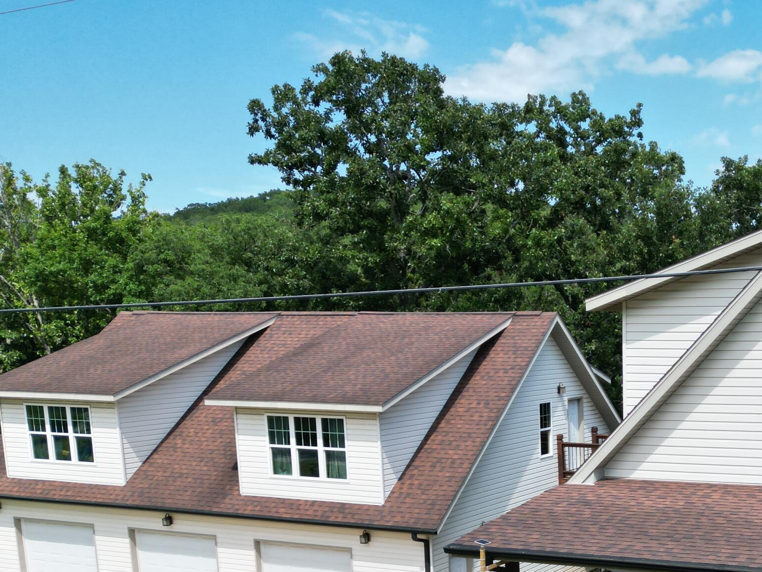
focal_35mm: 47
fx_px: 1035
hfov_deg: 38.1
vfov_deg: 29.4
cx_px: 661
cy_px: 530
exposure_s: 1/3000
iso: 150
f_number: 1.7
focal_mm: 6.72
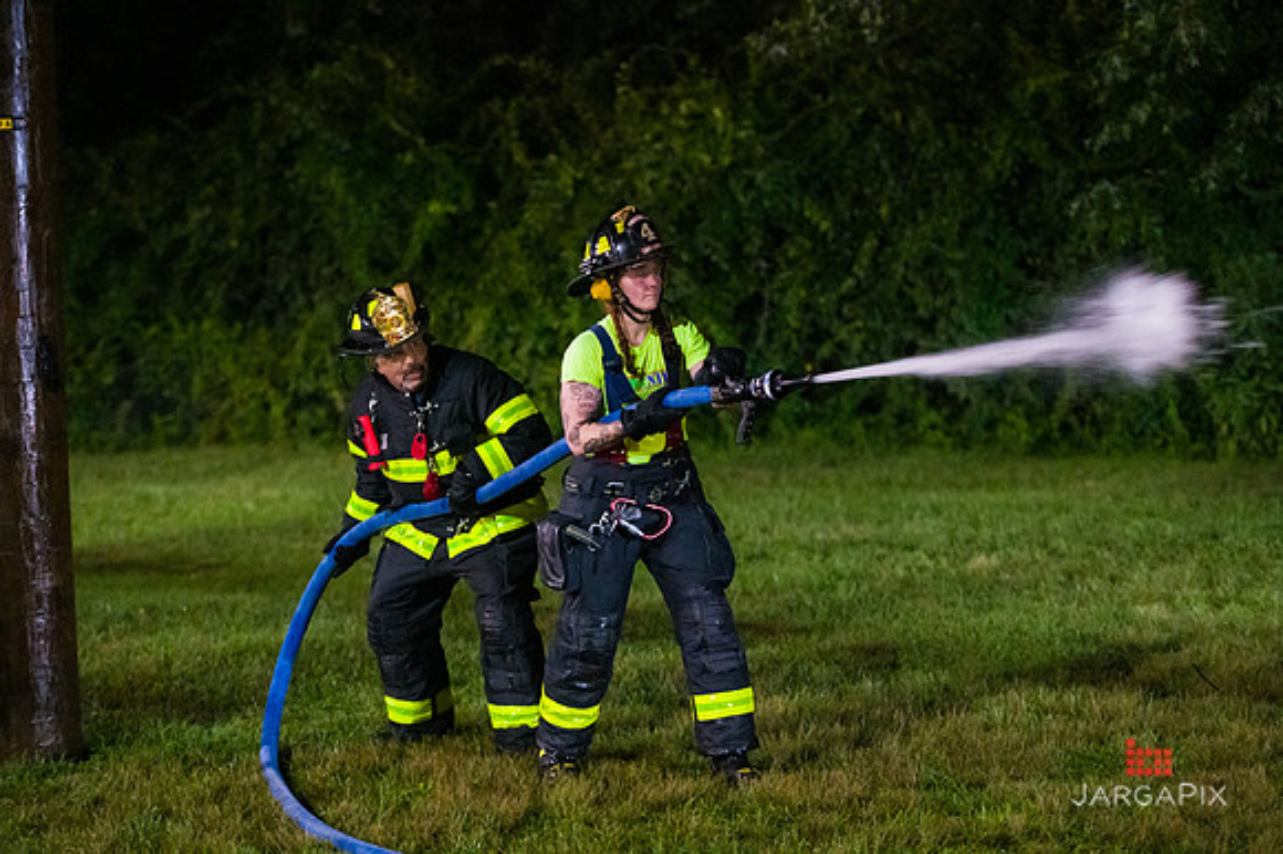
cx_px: 642
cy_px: 427
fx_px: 3562
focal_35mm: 100
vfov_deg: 13.7
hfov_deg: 20.4
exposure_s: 1/200
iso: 12800
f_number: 3.2
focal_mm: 100
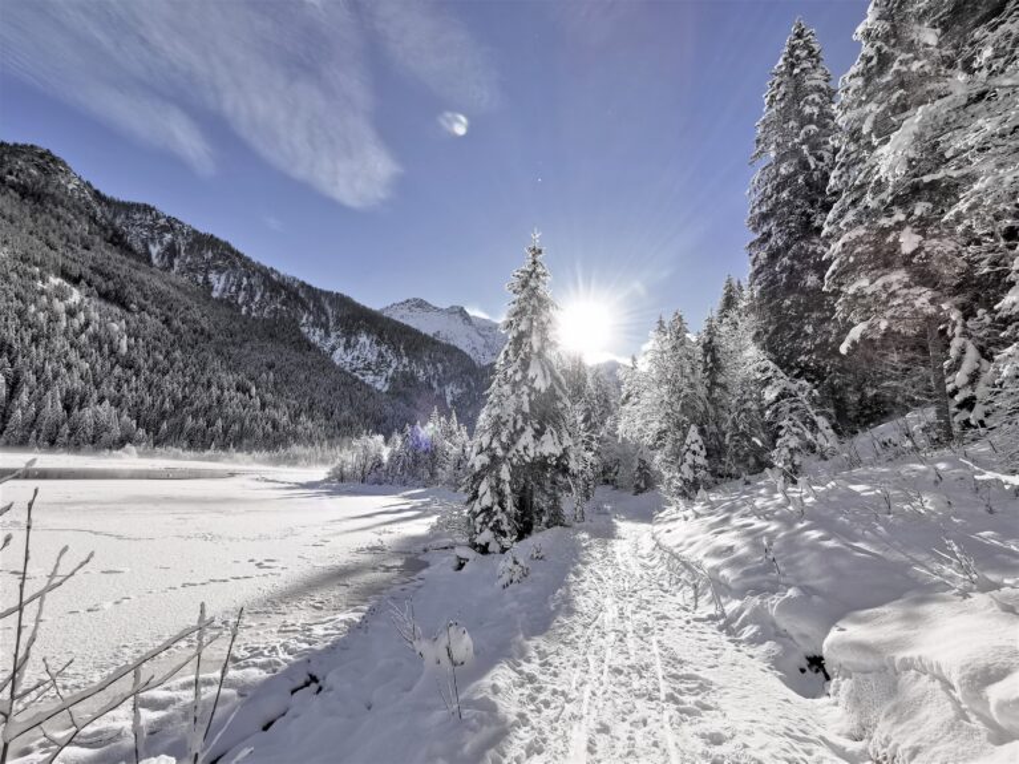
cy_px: 382
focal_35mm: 16
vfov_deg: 78.1
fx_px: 471
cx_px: 510
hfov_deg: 94.5
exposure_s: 1/2105
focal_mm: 2.35
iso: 50
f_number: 2.2
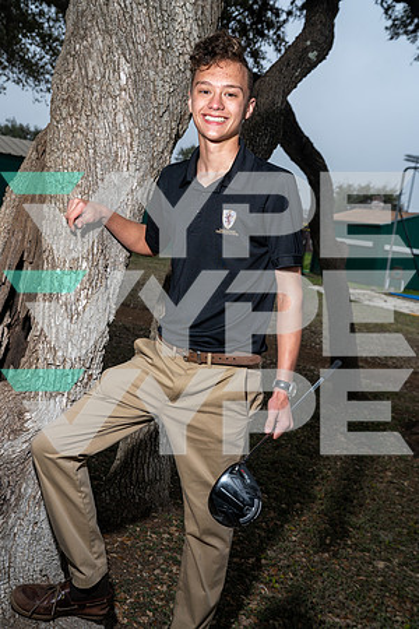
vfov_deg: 46.4
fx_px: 733
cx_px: 210
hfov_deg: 31.9
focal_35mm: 42
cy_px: 314
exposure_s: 1/125
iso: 100
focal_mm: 42
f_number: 6.3
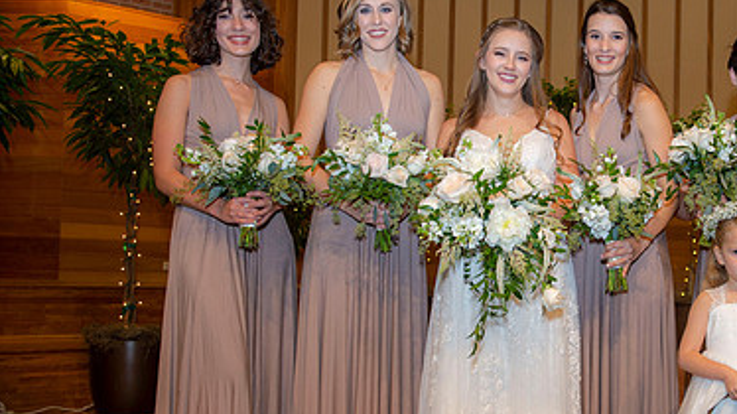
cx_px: 554
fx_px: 1016
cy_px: 250
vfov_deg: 23.0
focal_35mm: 52
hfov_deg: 38.8
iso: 640
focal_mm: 32
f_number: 4
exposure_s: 1/160
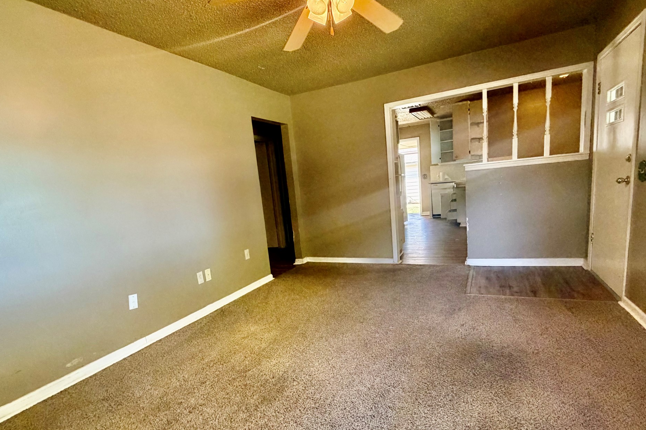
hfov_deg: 100.4
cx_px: 325
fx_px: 269
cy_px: 242
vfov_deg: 77.0
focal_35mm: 15
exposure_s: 1/60
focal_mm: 2.22
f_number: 2.2
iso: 400
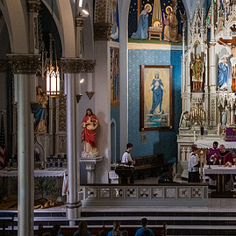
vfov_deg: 21.6
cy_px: 94
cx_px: 225
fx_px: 617
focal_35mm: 80
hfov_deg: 21.0
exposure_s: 1/80
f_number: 14
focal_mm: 42
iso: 4000
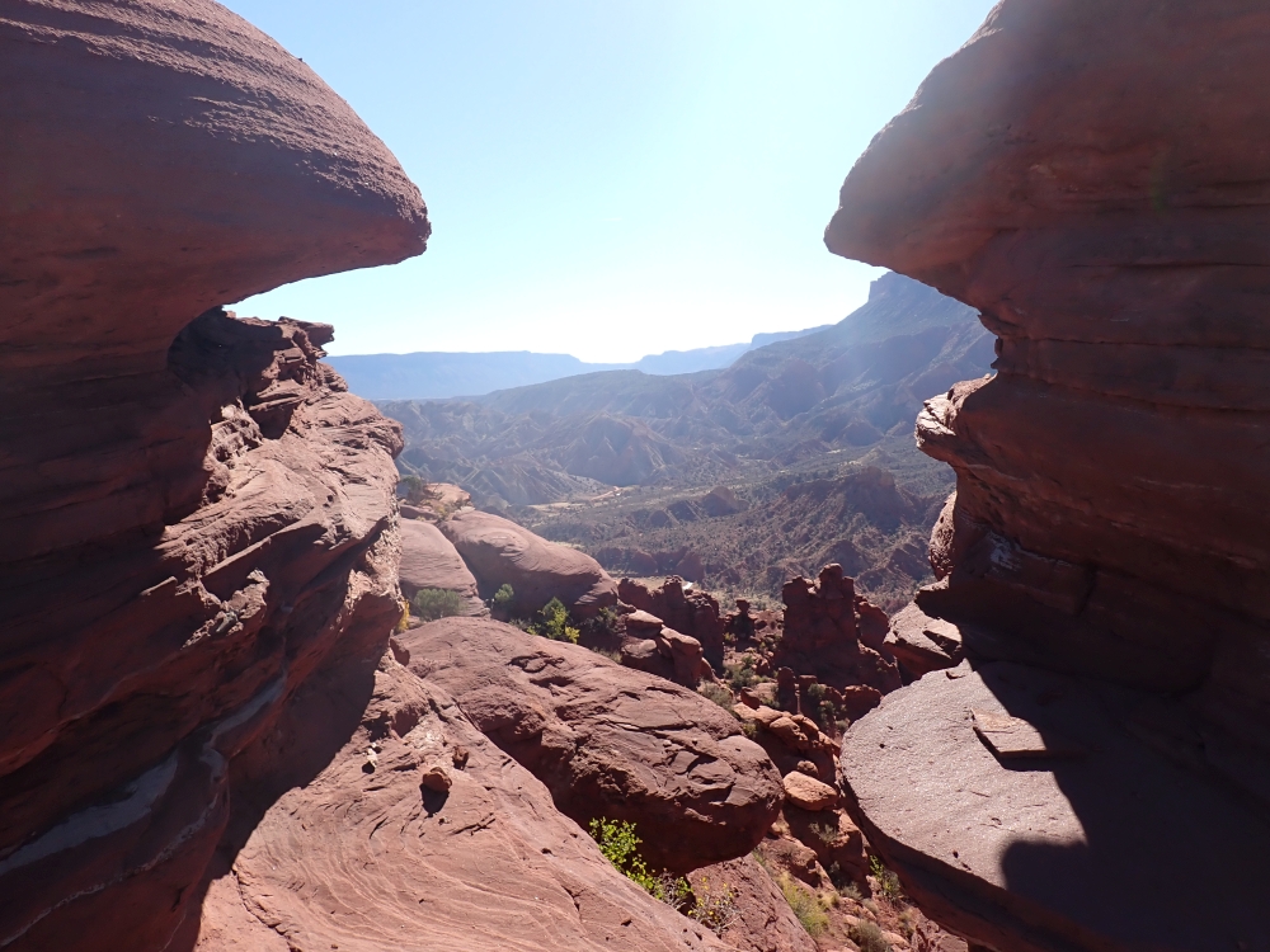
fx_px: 917
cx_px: 635
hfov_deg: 69.4
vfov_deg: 54.9
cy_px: 476
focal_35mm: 25
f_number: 8
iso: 100
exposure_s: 1/125
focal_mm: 4.5
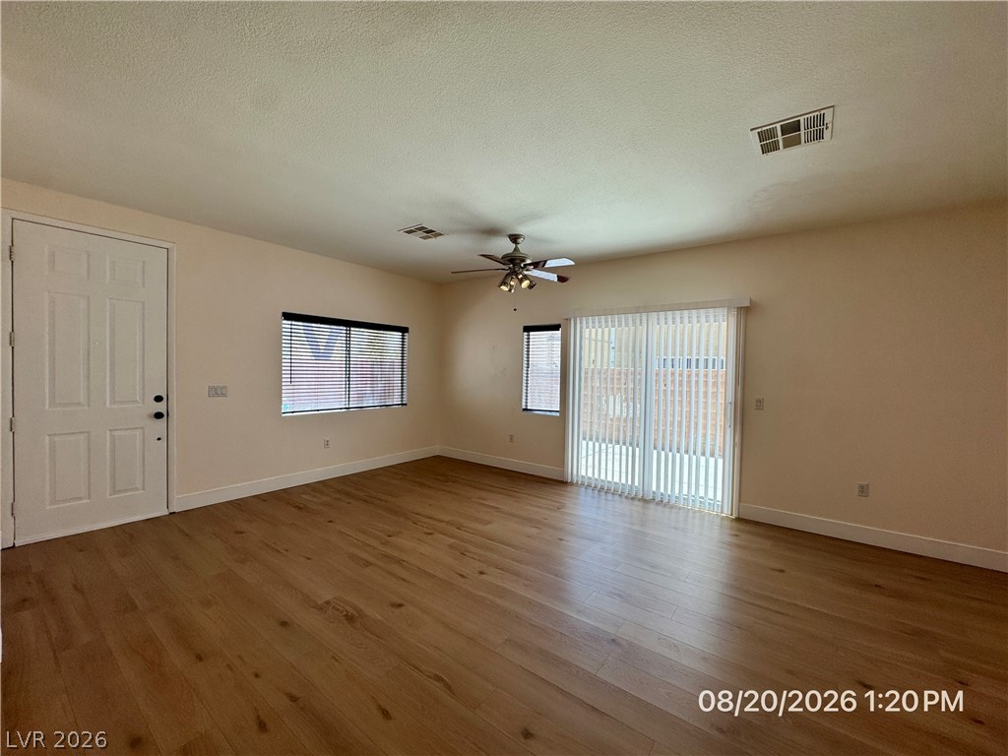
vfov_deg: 85.7
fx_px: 408
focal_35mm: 14
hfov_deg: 102.1
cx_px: 504
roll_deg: -1.9
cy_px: 378
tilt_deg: -1.9
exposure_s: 1/179
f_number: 2.2
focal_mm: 2.22
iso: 40
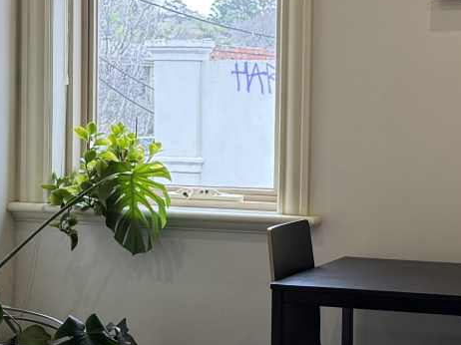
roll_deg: -1.8
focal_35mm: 104
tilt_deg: -2.3
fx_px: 1384
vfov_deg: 14.2
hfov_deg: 18.8
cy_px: 163
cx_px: 322
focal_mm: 6.76
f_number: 1.78
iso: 100
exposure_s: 1/100
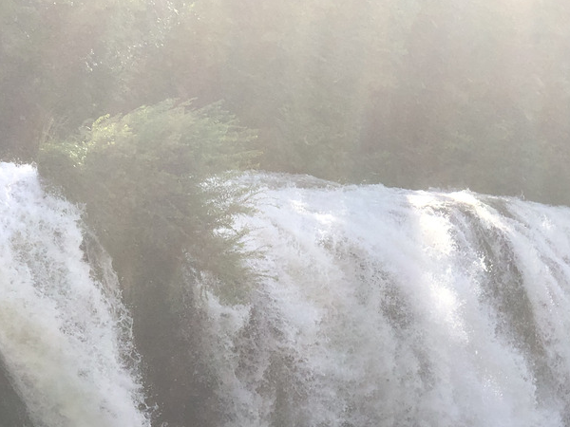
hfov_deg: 18.9
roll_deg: +0.0
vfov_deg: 14.1
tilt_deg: -9.4
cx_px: 307
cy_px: 368
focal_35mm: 104
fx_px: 1713
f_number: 2.4
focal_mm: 6
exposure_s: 1/506
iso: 16
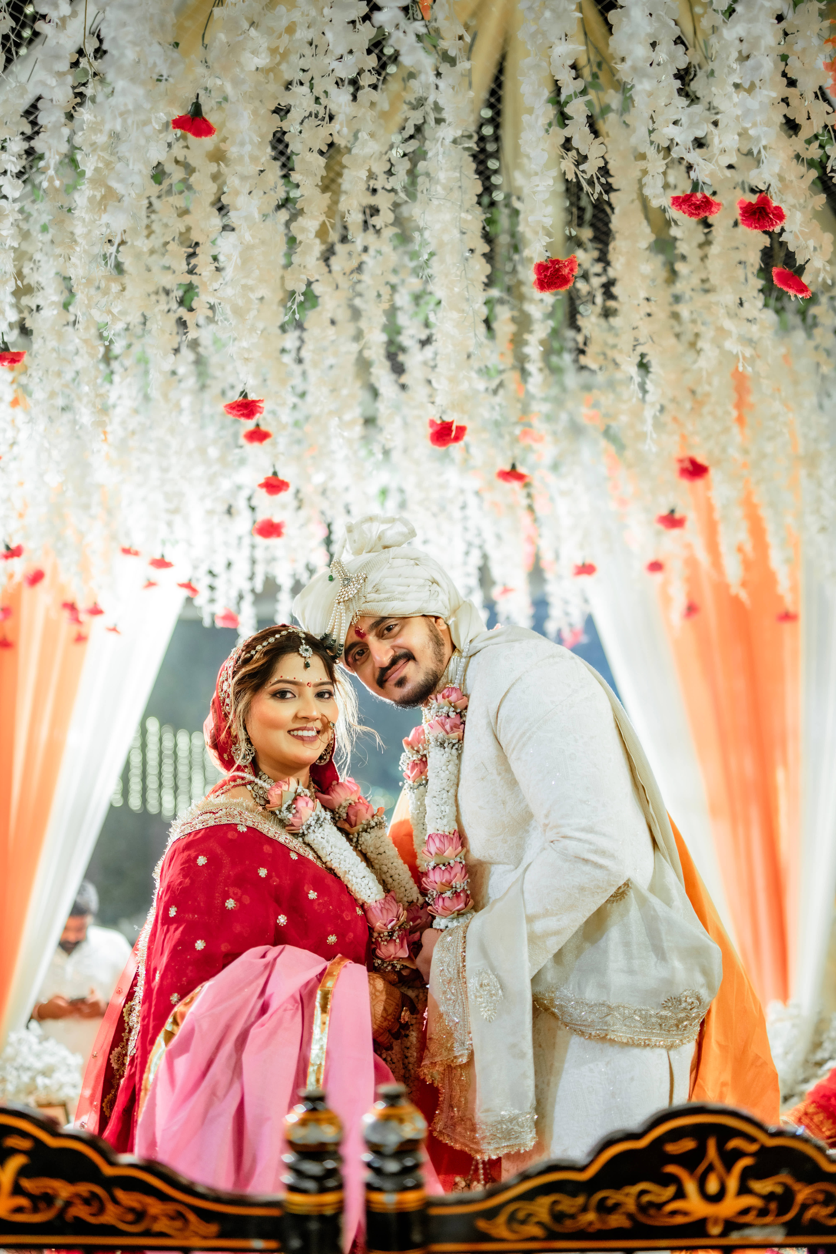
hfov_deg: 37.9
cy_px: 627
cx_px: 418
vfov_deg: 54.4
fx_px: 1219
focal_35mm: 35
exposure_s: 1/250
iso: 640
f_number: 1.4
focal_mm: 35
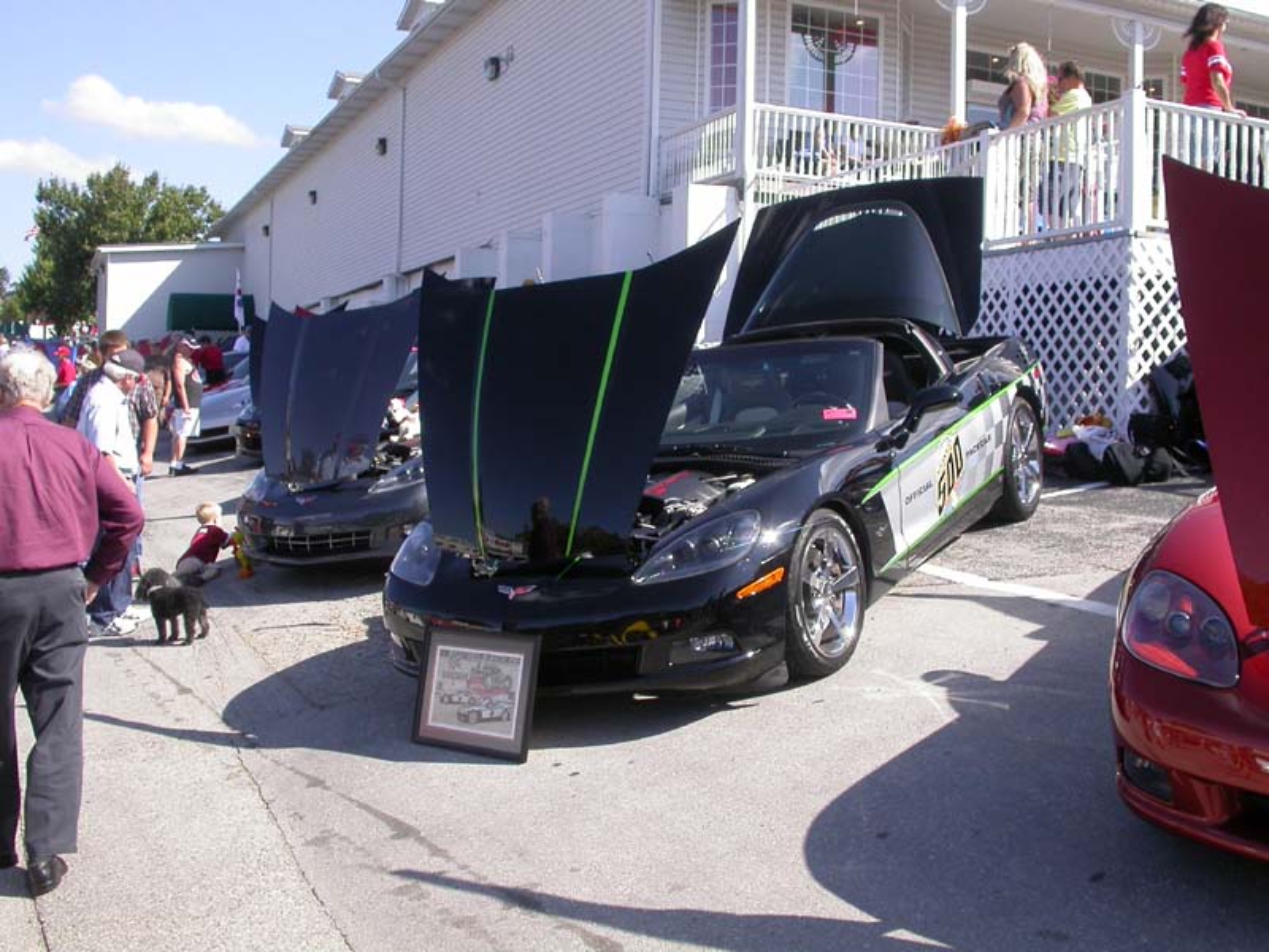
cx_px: 634
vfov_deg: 37.7
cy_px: 476
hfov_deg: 49.0
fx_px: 1393
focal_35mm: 38
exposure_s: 1/249
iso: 100
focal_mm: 7.85
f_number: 6
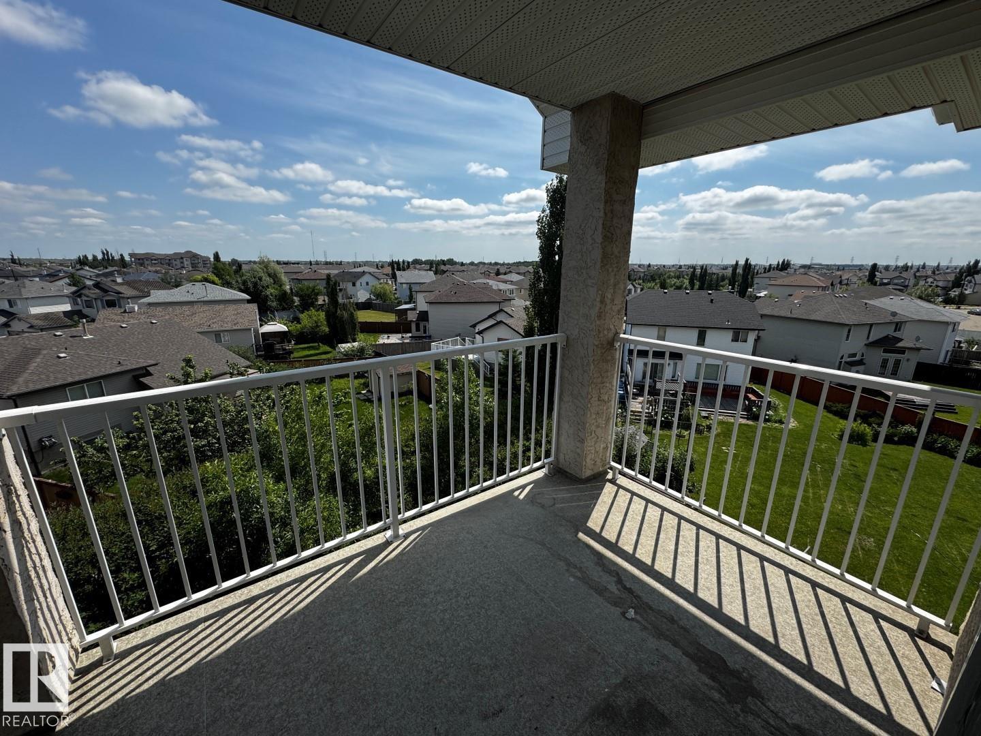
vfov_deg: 85.7
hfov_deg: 102.1
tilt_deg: -16.0
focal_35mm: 14
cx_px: 490
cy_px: 368
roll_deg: -0.5
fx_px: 397
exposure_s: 1/1976
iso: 50
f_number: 2.2
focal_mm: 2.22
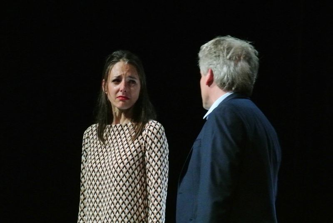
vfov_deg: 5.7
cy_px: 112
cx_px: 166
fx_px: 2240
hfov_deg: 8.5
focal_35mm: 242
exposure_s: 1/80
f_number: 6.3
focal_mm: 89.9
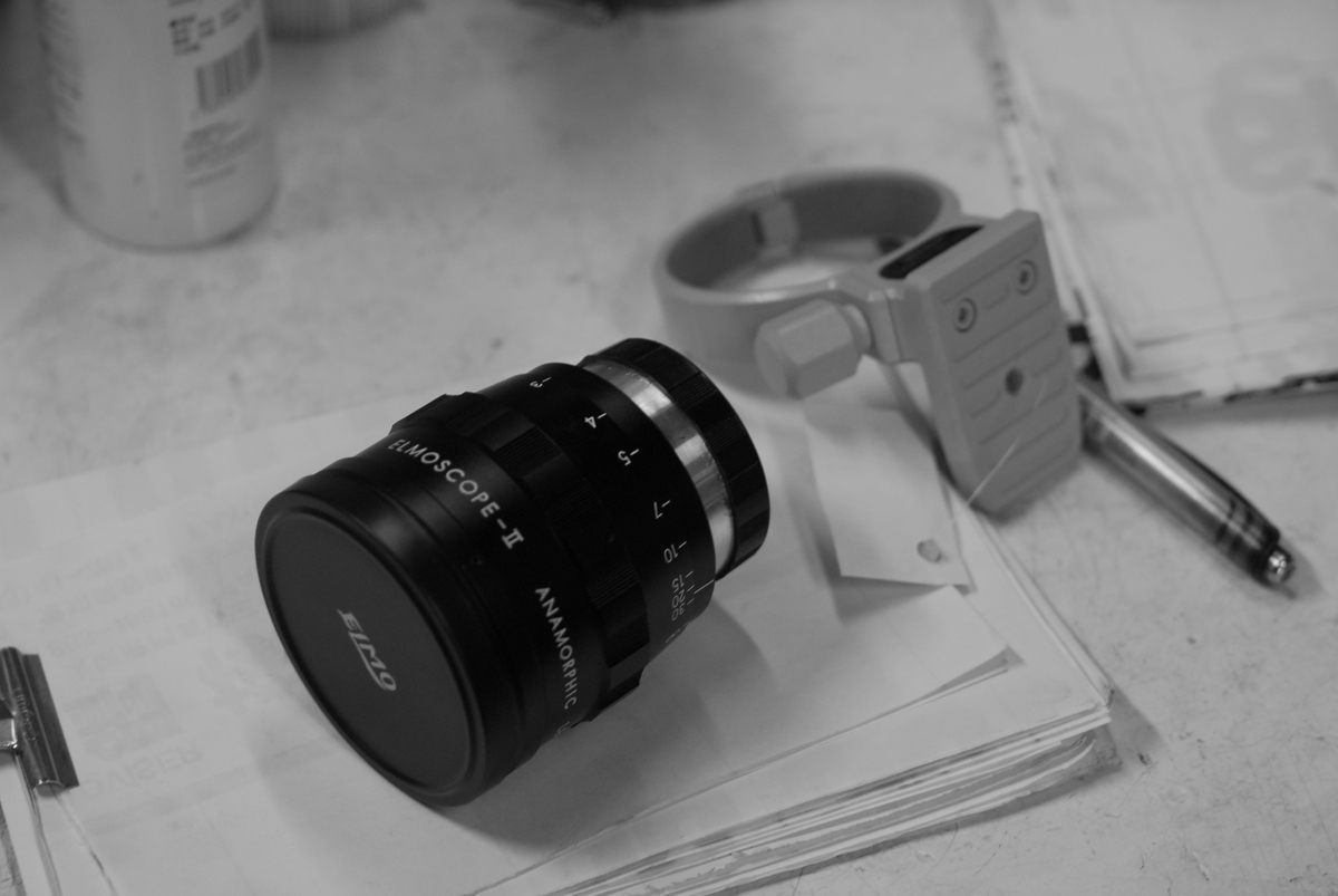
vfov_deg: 15.2
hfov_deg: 22.6
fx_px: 3349
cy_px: 448
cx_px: 669
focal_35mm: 90
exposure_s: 1/60
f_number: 4
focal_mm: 60
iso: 450
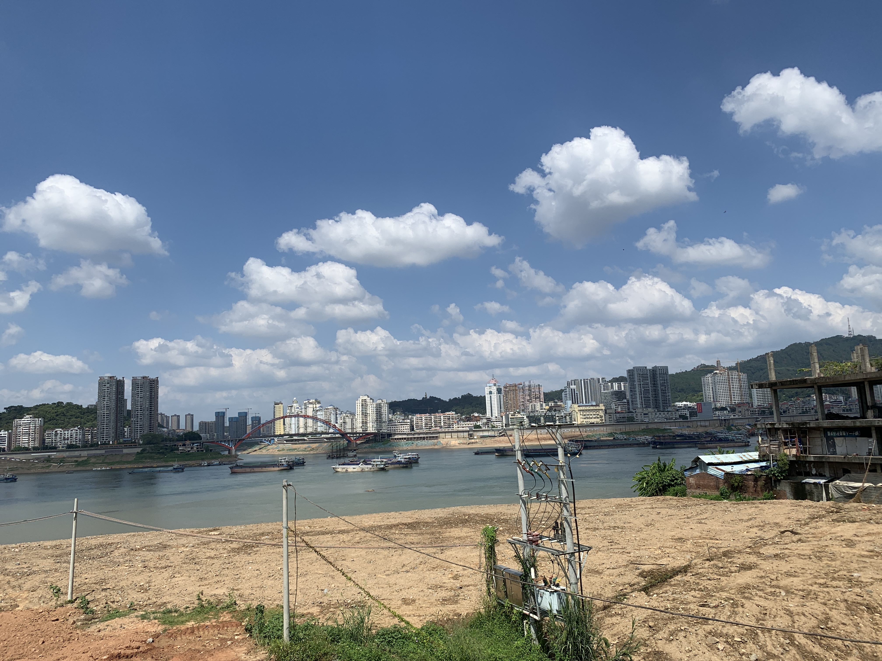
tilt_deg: +8.6
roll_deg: +2.5
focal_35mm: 26
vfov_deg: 53.1
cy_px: 330
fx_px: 662
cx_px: 441
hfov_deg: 67.3
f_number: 1.8
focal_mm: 4.25
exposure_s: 1/4098
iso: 25
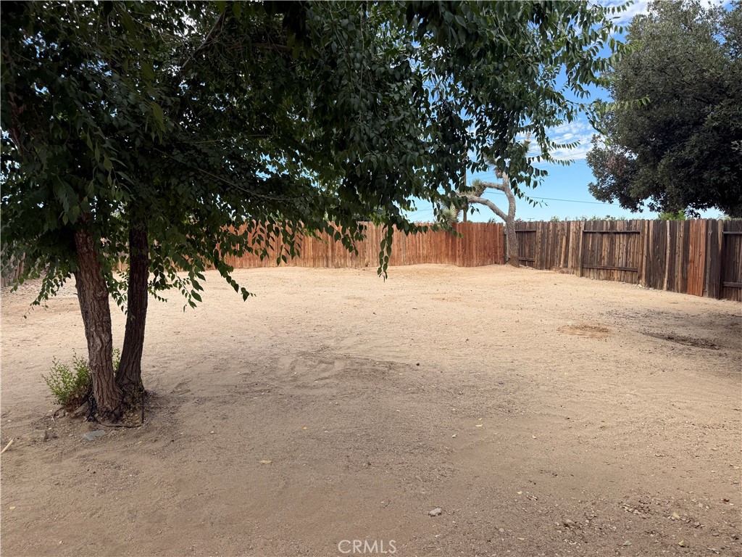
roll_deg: -0.2
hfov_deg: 71.6
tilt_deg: -1.5
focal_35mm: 24
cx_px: 371
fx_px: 514
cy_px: 278
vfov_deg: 56.8
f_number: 1.78
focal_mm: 6.76
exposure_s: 1/2000
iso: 80
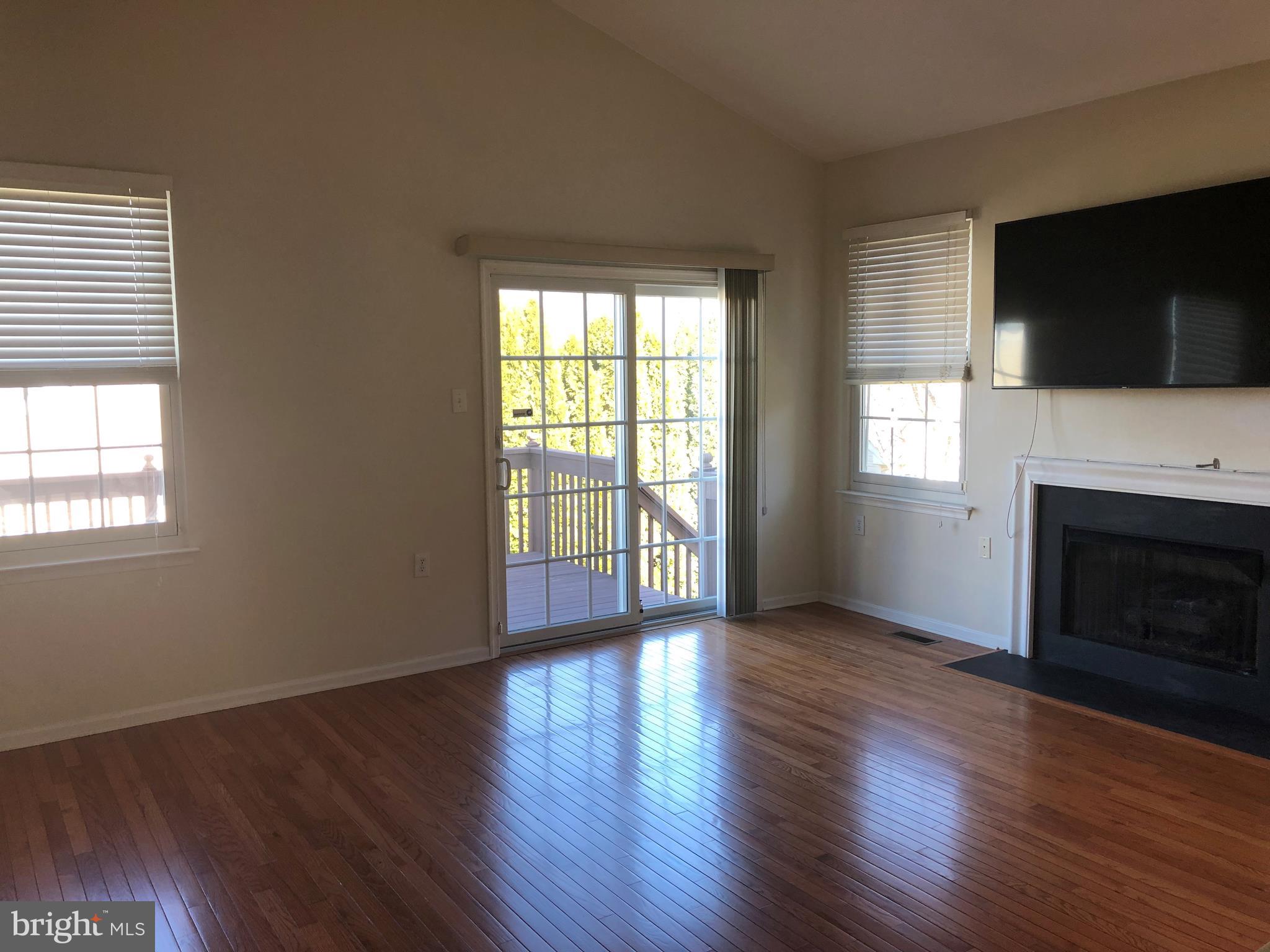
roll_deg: +0.7
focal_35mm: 28
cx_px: 635
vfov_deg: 49.7
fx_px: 1027
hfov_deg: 63.4
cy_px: 476
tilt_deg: -5.4
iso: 25
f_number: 1.8
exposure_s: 1/40
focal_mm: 3.99
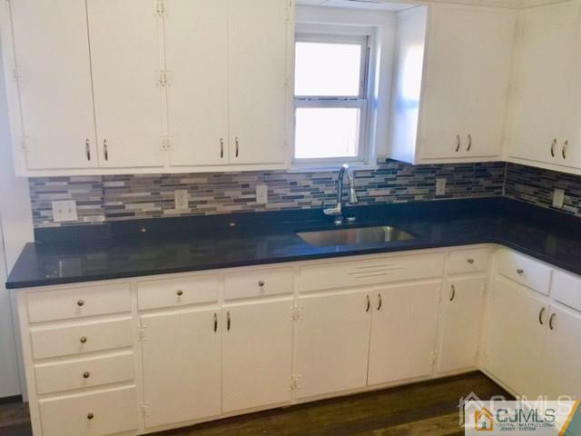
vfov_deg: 48.2
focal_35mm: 29
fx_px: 487
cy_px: 218
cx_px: 290
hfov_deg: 61.7
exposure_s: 1/40
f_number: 2.2
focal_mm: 4.15
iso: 32
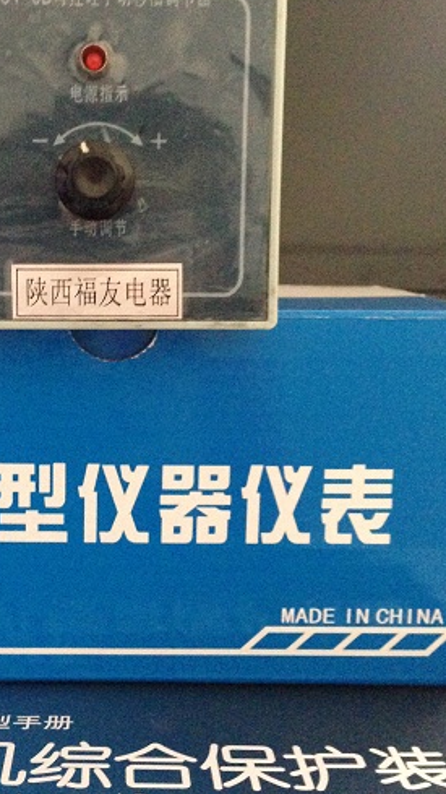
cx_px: 107
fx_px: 1009
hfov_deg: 24.6
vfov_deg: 42.8
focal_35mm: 48
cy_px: 353
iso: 800
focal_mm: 4.12
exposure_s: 1/15
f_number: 2.4
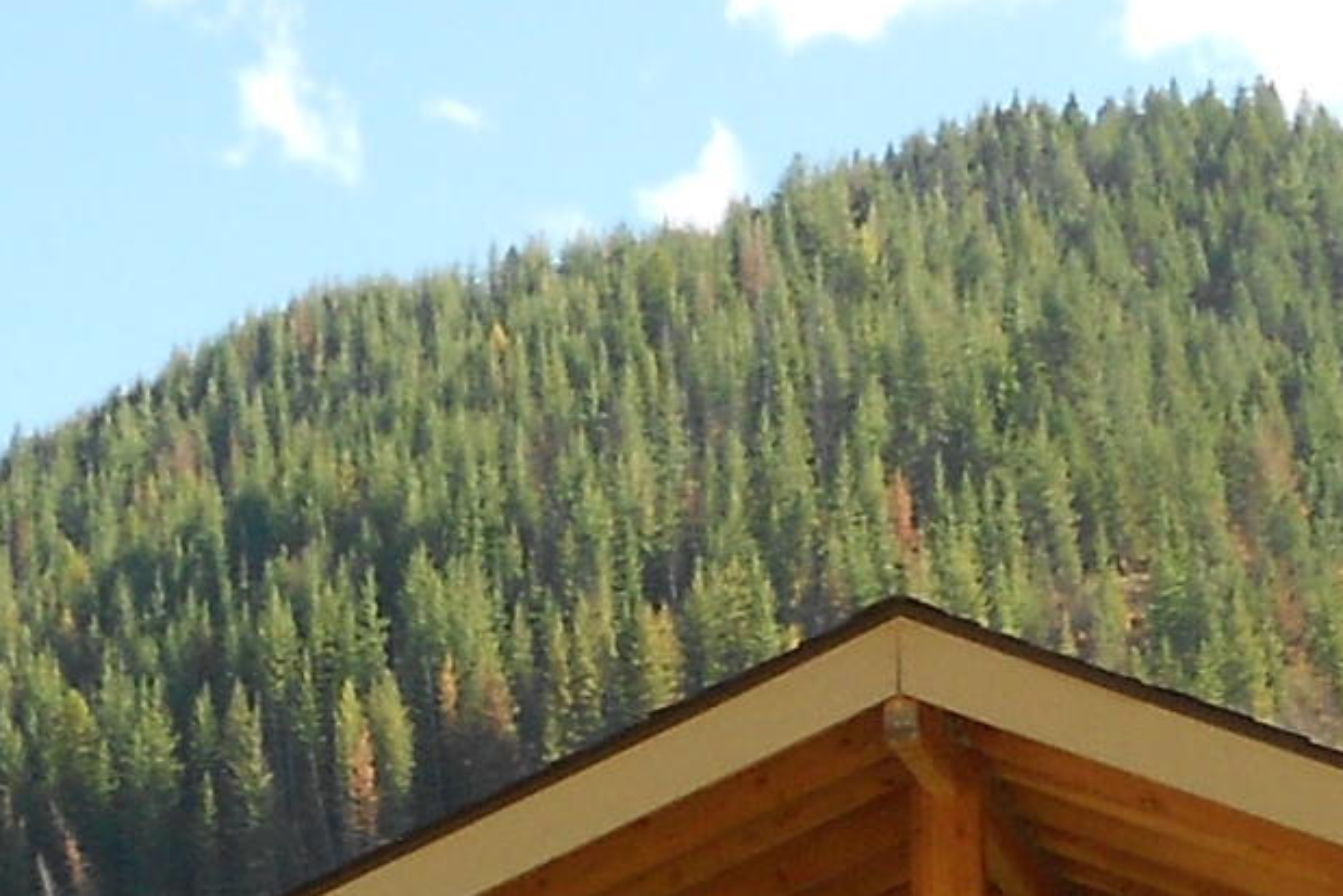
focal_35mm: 131
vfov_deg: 10.1
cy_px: 1378
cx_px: 785
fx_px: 4888
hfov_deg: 15.6
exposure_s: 1/320
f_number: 3.2
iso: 80
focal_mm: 4.6
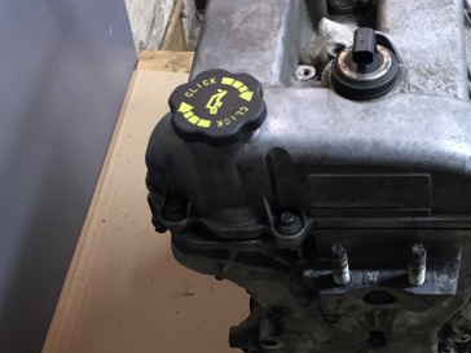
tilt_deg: -53.5
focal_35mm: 51
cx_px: 352
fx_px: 694
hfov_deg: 36.6
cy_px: 268
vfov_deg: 28.1
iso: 80
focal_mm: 4.15
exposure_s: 1/33
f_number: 2.2
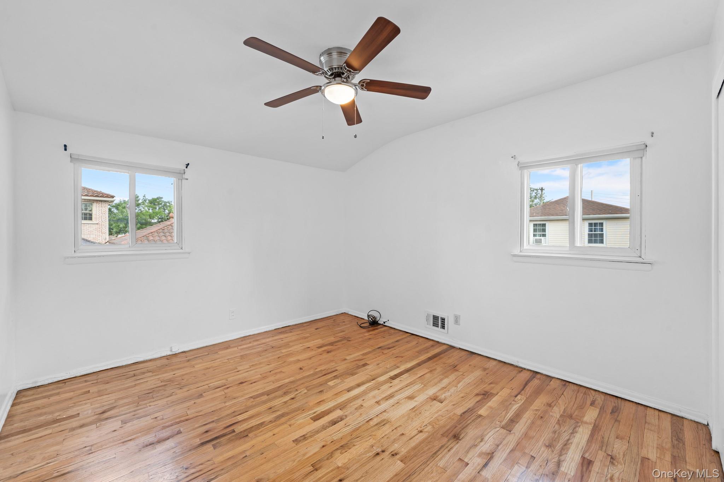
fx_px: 282
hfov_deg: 104.3
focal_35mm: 14
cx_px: 362
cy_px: 241
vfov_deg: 81.2
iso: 200
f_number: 9
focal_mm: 14
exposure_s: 1/2.5
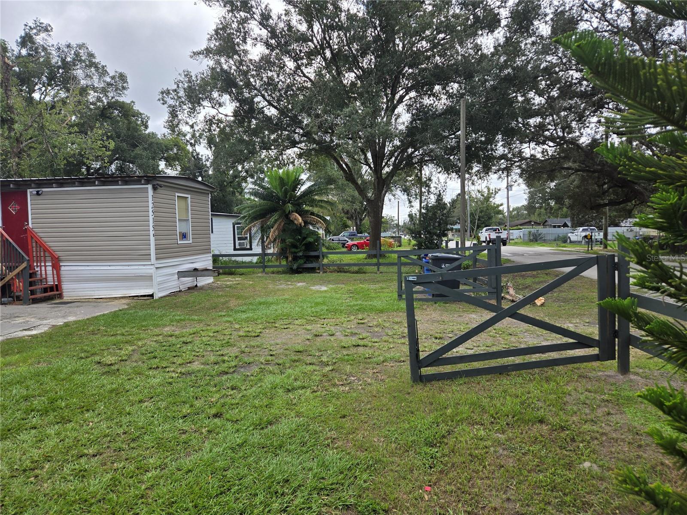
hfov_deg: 73.9
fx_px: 456
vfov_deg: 58.9
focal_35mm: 23
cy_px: 258
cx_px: 344
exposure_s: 1/1449
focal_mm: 5.4
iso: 25
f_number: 1.8
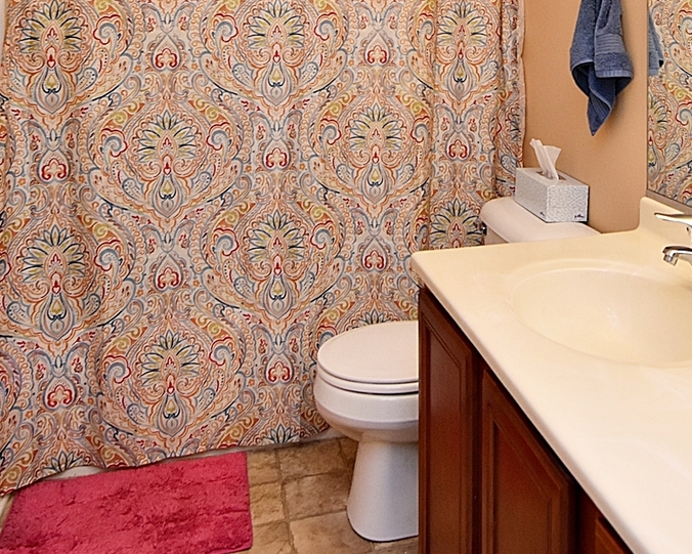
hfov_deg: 48.1
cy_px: 5
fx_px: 760
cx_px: 466
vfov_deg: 36.2
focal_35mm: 37
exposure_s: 1/80
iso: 800
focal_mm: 11
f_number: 4.5
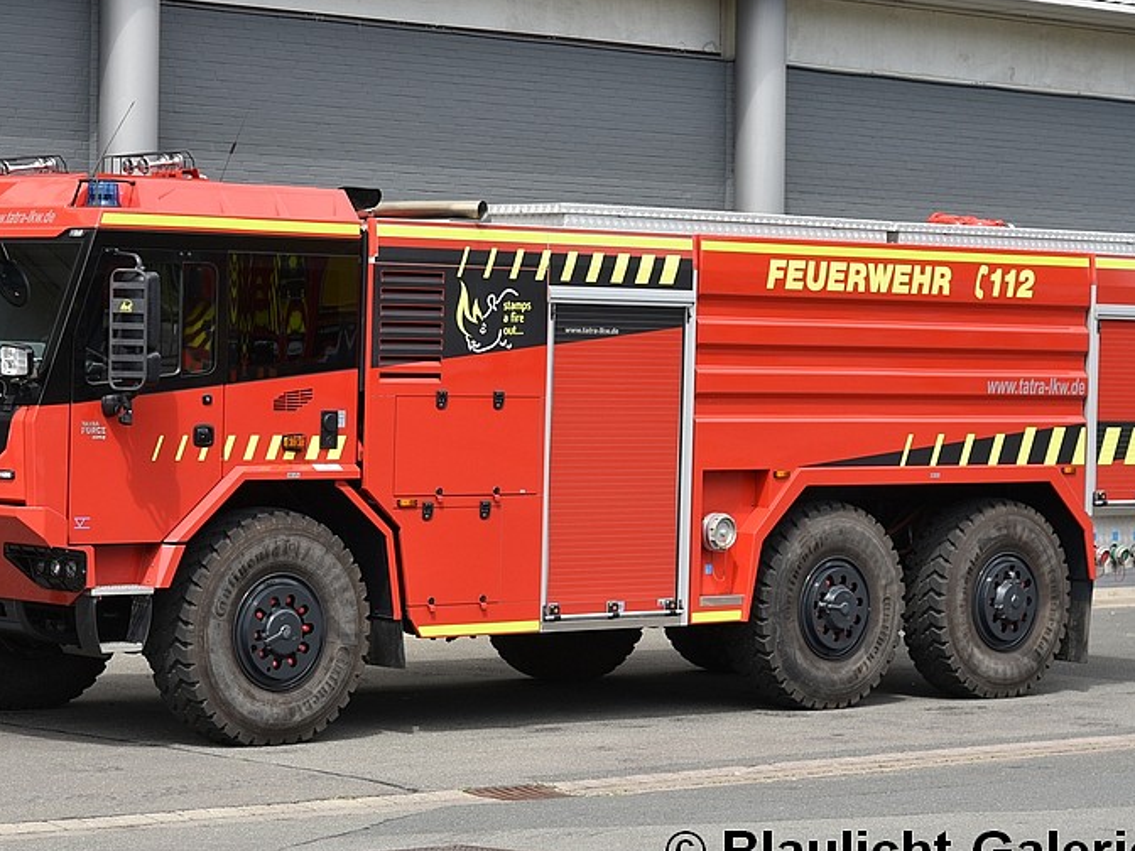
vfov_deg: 14.4
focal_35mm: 103
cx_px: 483
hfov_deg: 19.1
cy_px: 371
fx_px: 3377
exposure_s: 1/250
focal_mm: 80
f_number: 8
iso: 200
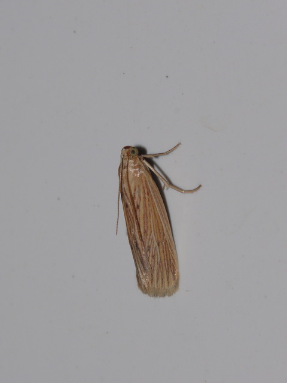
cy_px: 192
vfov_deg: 5.4
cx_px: 144
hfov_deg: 4.0
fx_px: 4068
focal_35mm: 368
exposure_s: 1/640
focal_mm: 77.7
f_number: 11
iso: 100
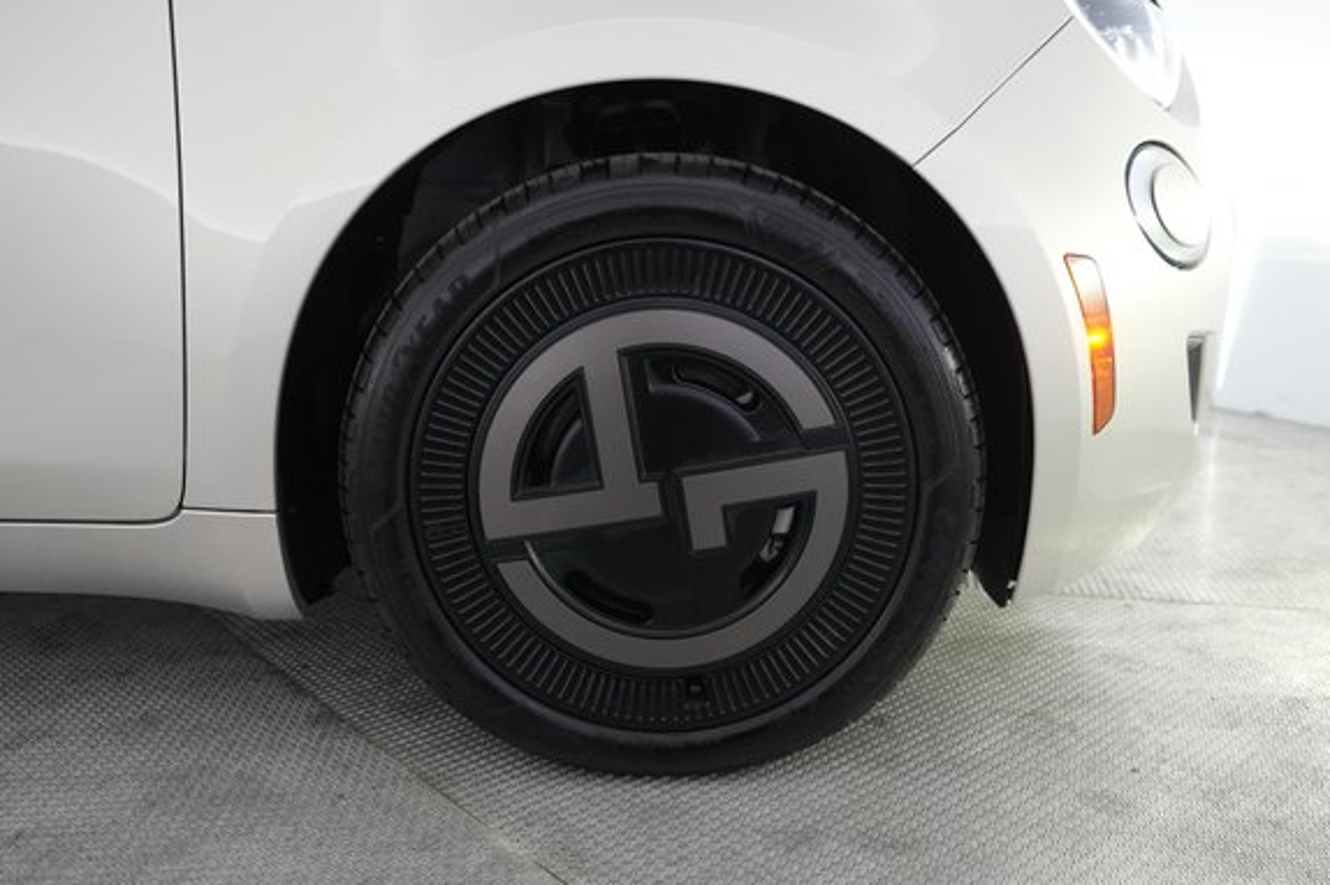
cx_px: 670
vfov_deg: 44.9
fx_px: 1071
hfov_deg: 63.7
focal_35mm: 29
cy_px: 487
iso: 3200
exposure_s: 1/160
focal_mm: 26
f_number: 2.8
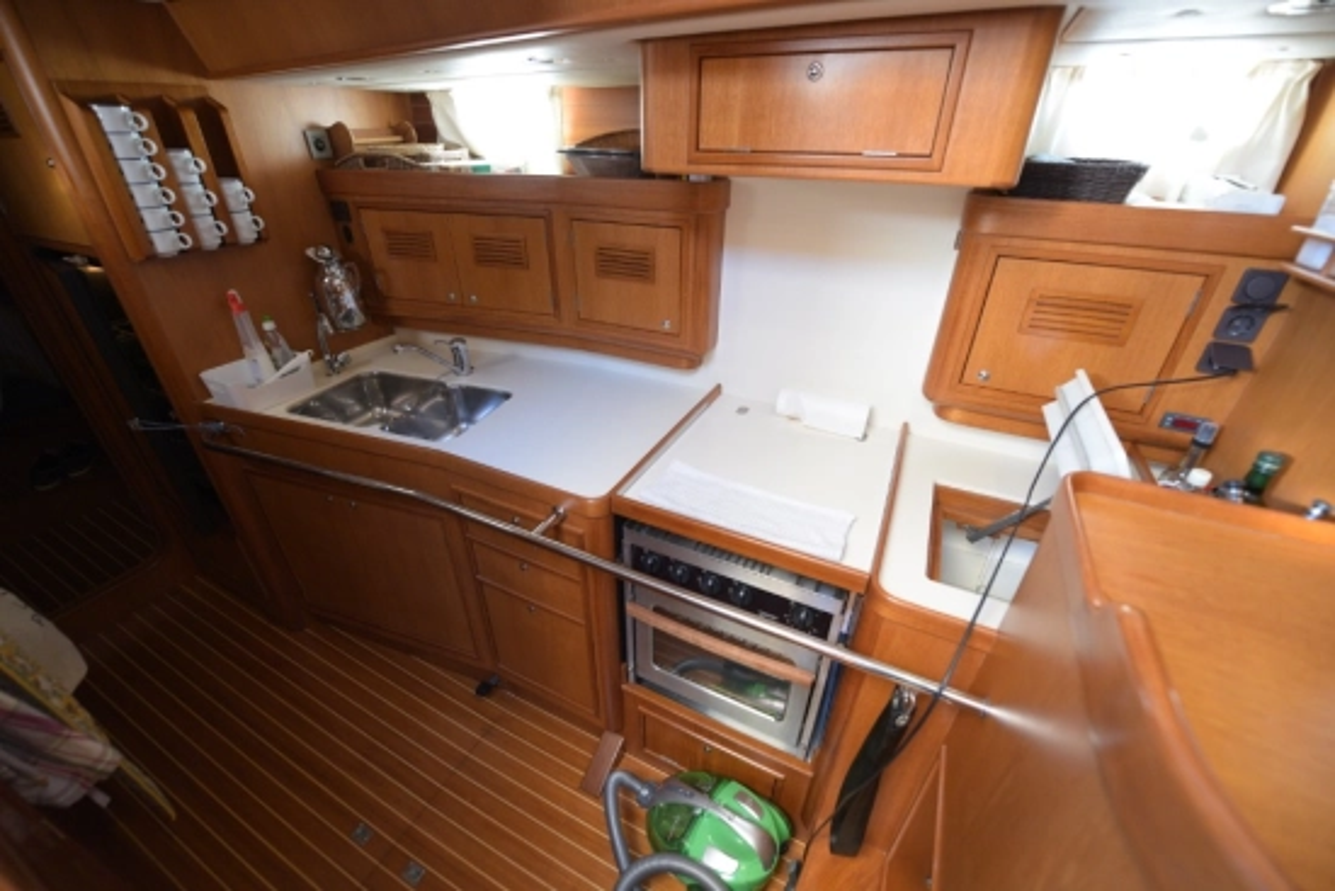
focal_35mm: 14
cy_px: 446
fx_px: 519
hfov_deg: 104.2
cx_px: 668
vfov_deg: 81.2
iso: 2000
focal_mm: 14
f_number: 2.8
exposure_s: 1/125
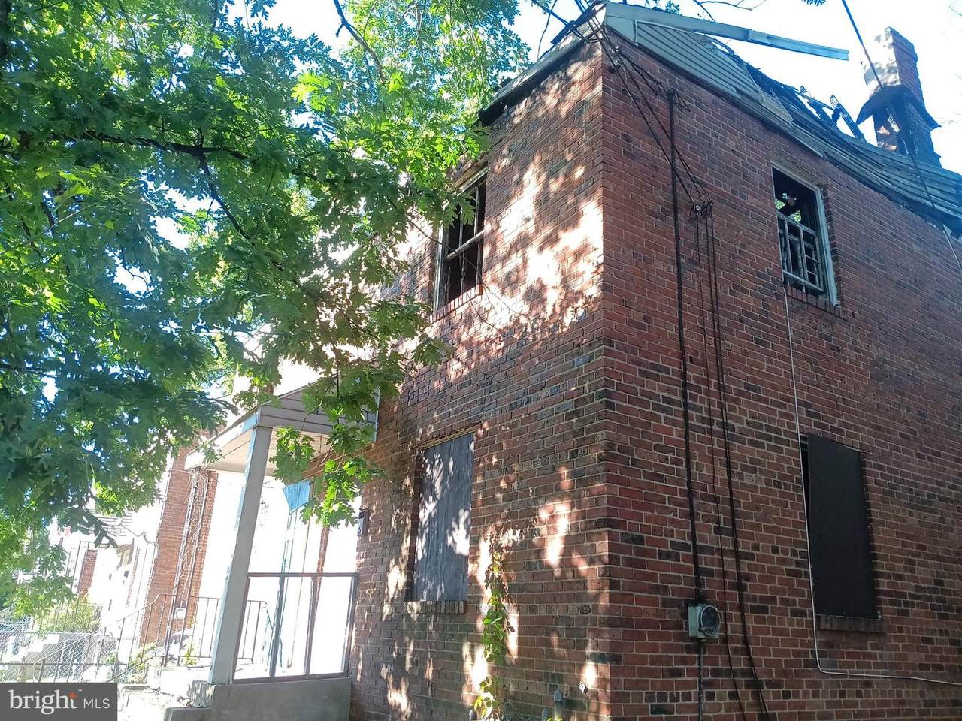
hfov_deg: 67.3
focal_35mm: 26
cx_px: 481
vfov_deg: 53.1
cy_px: 360
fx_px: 723
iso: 32
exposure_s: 1/62.5
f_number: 1.8
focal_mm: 3.98
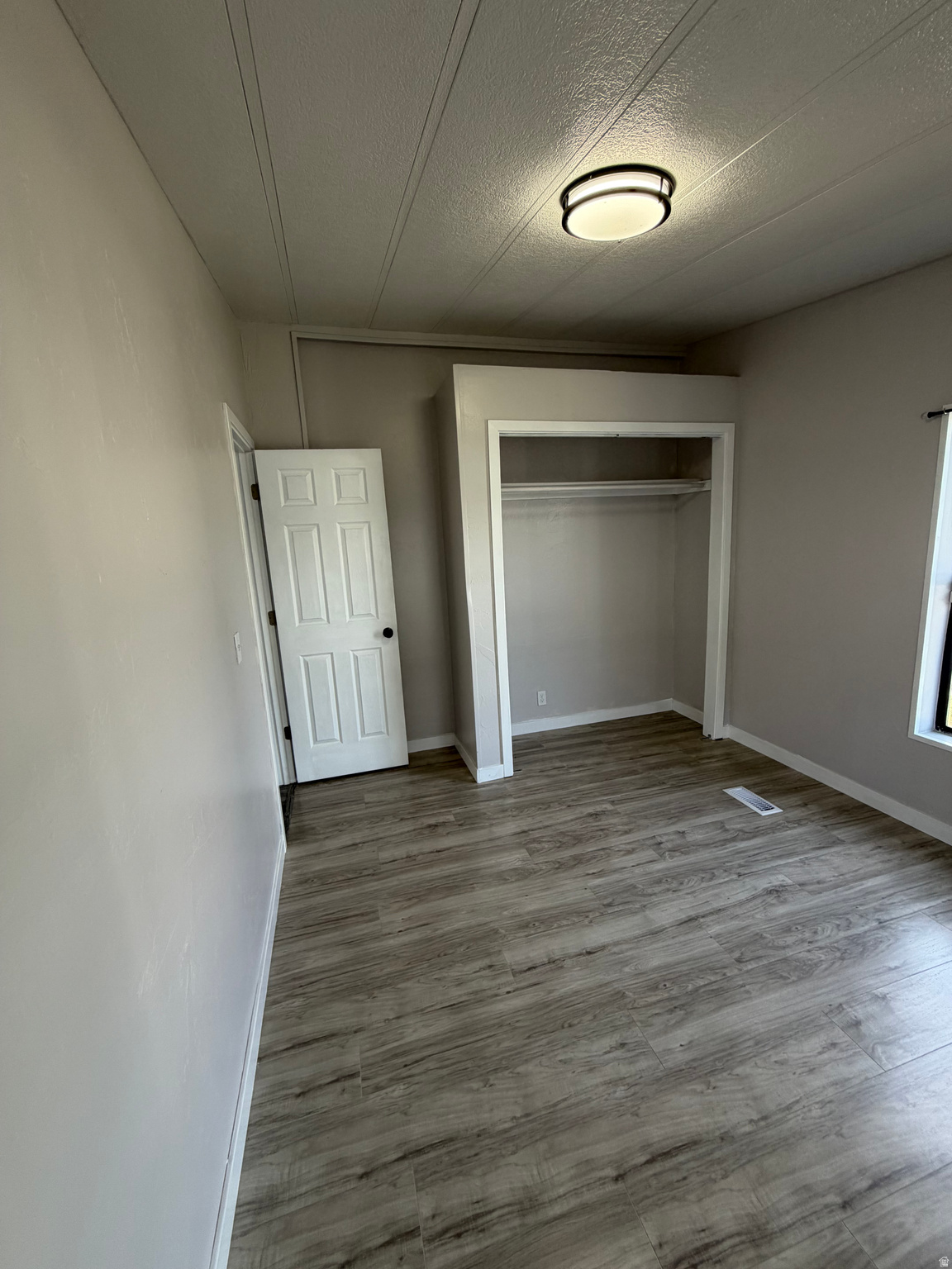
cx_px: 476
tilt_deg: -10.2
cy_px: 634
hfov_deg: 85.7
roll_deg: +2.6
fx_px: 513
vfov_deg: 102.1
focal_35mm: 14
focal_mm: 2.22
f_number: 2.2
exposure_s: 1/121
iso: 100
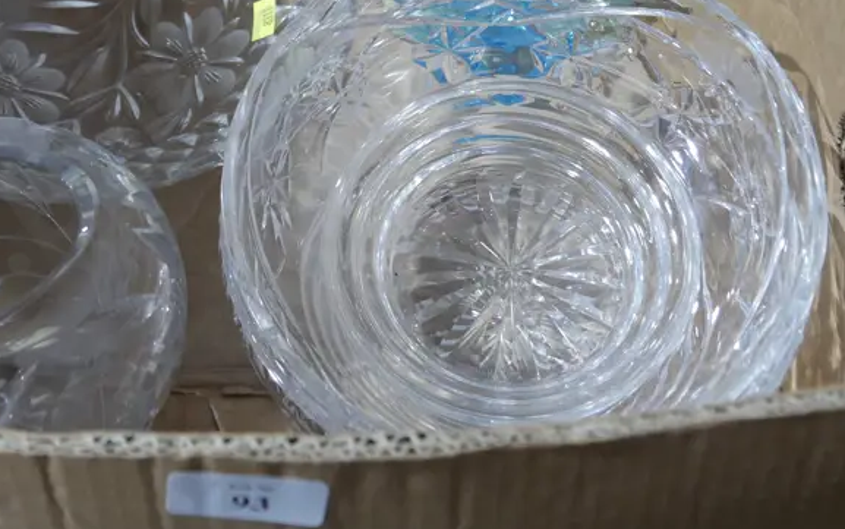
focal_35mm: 64
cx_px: 347
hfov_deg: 31.9
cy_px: -14
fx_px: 1474
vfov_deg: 19.7
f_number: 4
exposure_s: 1/60
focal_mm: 17
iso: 1000
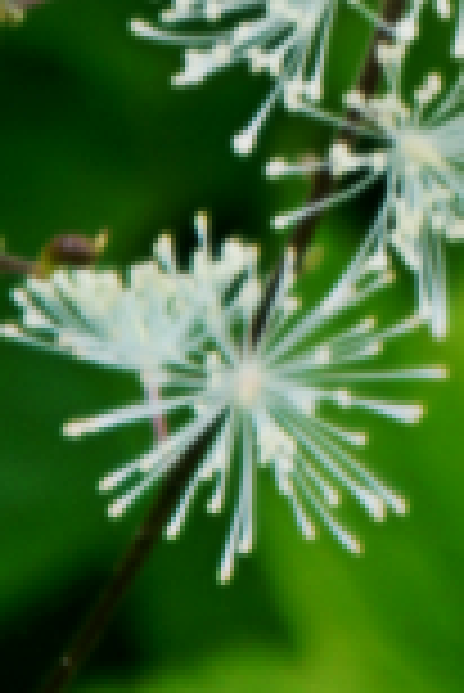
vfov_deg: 3.2
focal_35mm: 641
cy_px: 1035
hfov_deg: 2.2
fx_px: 12362
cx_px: 279
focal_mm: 55
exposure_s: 1/100
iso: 125
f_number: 5.6
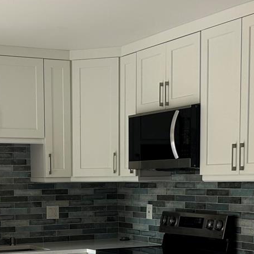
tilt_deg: -6.2
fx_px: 664
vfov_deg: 21.0
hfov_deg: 21.5
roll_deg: +0.5
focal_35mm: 80
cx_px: 64
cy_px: 247
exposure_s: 1/121
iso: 40
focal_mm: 5.7
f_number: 1.5
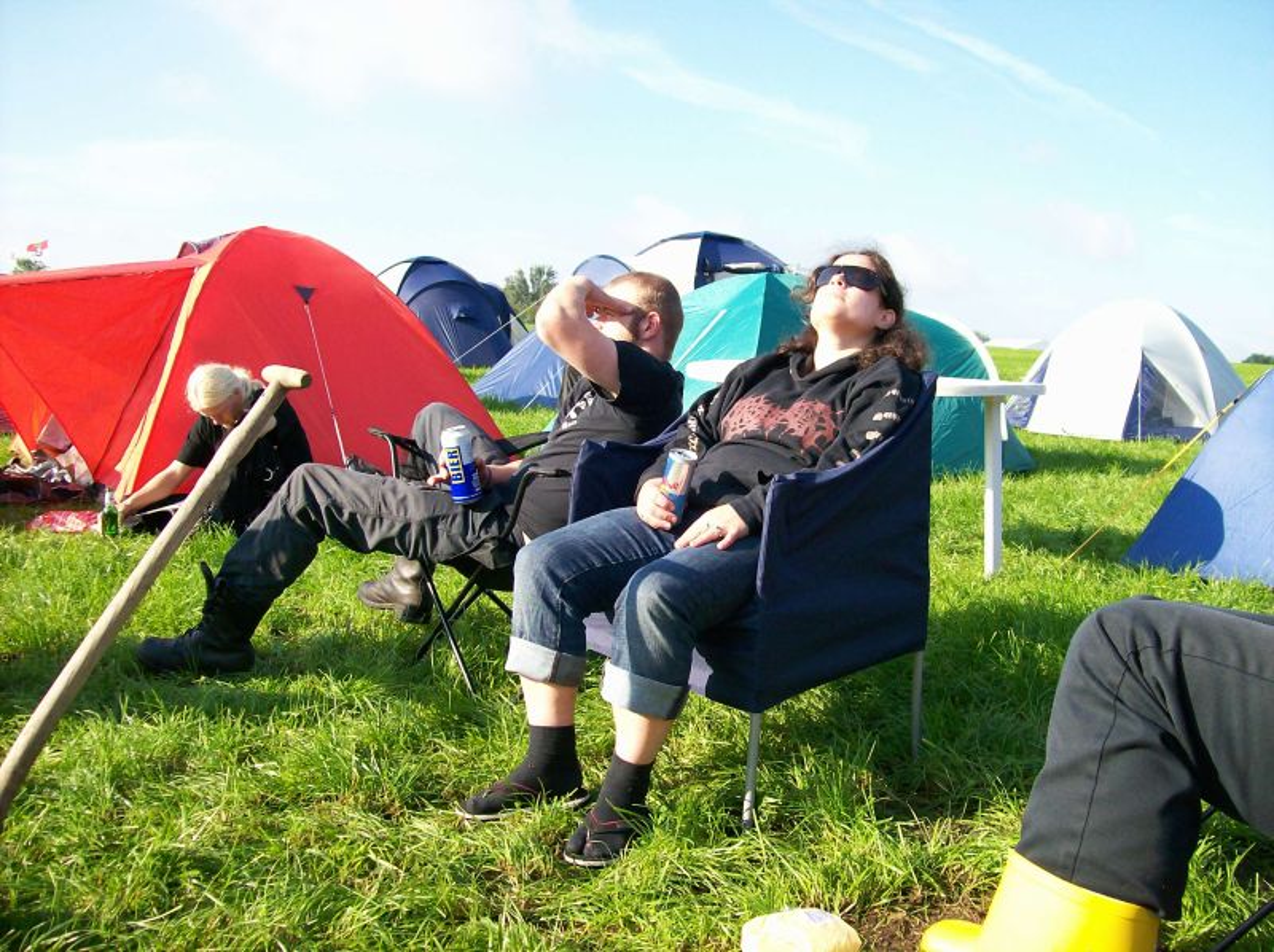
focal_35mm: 36
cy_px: 476
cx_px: 637
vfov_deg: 39.6
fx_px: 1323
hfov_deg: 51.4
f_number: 2.7
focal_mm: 6
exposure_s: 1/551
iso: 80
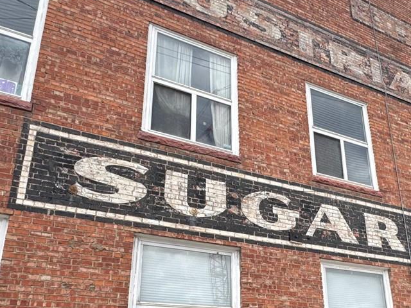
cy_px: 273
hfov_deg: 50.5
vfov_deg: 38.2
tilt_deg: +18.5
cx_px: 308
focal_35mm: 35
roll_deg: +3.9
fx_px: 416
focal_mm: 2.22
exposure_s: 1/150
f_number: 2.2
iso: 40
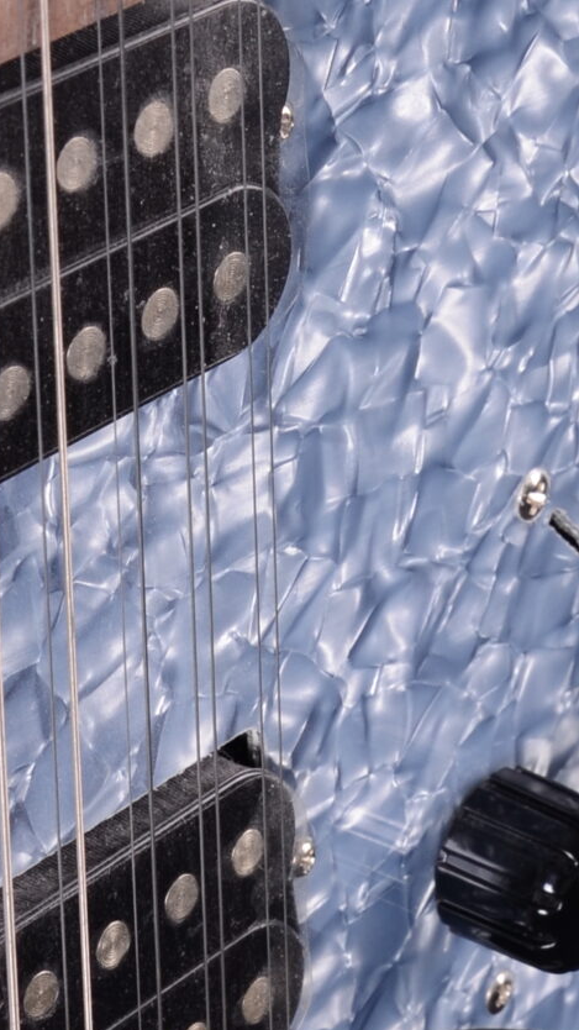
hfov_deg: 7.9
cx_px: 343
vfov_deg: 13.9
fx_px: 4204
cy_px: 375
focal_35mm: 154
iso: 200
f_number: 11
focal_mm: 32
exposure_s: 1/200
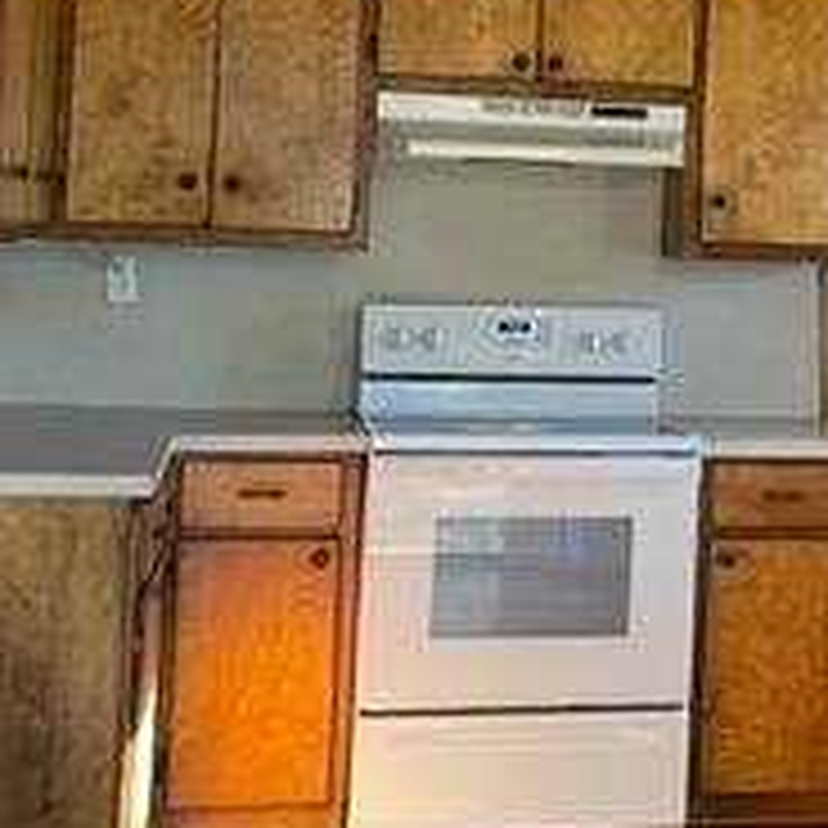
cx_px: 828
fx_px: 2165
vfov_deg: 21.3
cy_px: 148
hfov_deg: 20.9
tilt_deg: +2.2
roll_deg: -2.4
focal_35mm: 80
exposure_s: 1/62
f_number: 1.6
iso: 125
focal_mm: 5.1
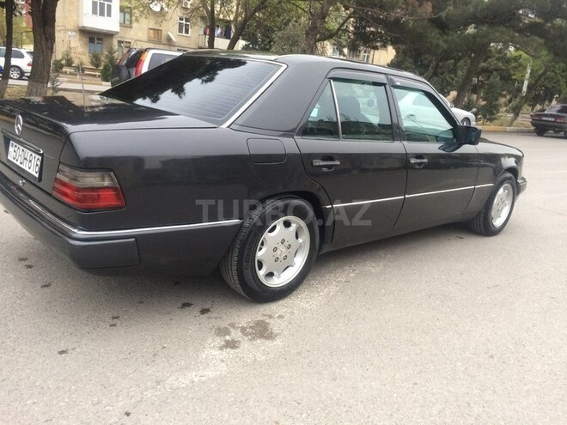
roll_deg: -4.7
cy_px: 212
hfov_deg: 61.7
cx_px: 284
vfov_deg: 48.2
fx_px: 475
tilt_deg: -15.4
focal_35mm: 29
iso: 64
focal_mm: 4.15
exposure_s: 1/33
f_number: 2.2
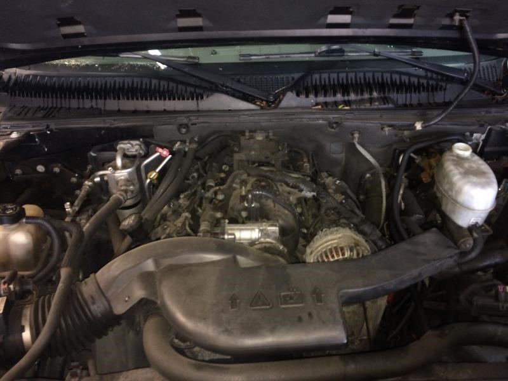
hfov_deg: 61.7
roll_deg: +0.4
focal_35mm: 29
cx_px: 254
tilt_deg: -34.3
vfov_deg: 48.2
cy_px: 190
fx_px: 426
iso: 160
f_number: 2.2
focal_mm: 4.15
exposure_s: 1/16
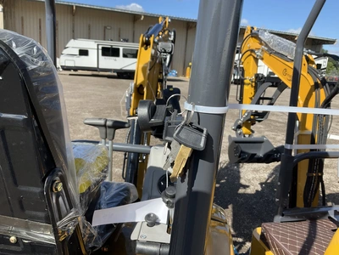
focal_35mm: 29
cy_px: 128
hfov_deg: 61.7
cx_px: 170
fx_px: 284
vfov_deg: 48.2
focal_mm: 3
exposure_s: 1/1121
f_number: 1.8
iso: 25
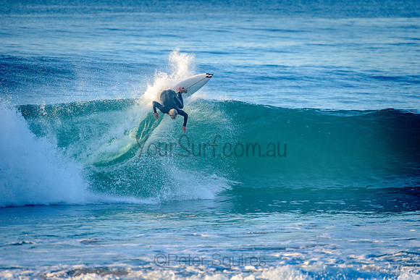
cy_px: 140
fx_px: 5834
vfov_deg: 2.8
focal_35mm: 500
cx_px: 210
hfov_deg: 4.1
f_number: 5.6
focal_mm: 500
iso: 900
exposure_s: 1/2000
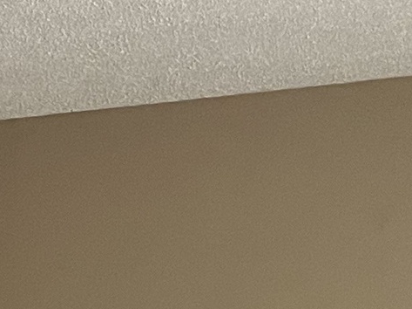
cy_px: 755
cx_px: 65
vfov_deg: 8.1
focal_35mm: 169
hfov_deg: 11.6
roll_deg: -0.3
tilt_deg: -8.9
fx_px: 2010
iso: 400
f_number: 1.5
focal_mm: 5.7
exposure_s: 1/40
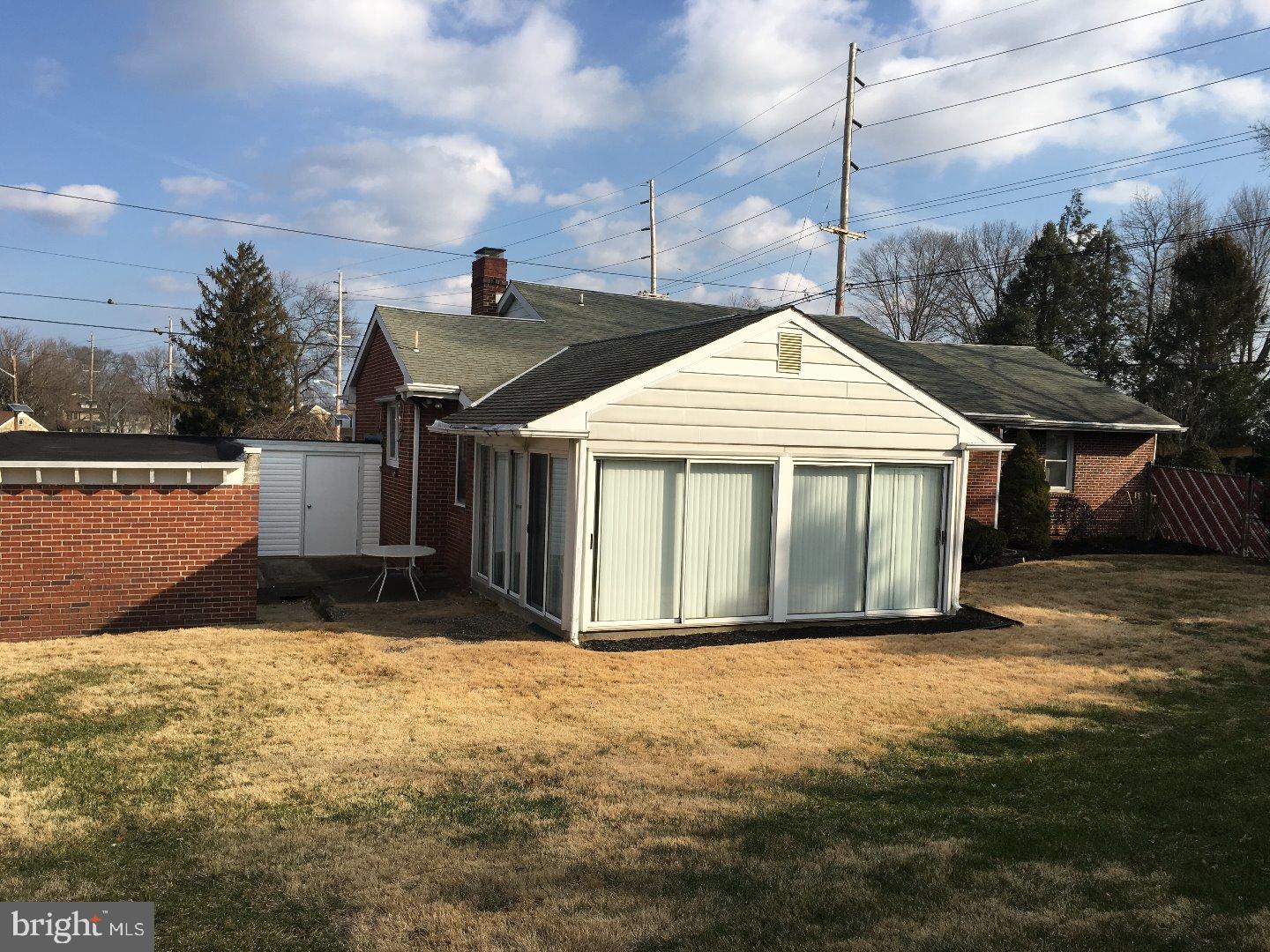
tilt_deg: -3.6
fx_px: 1064
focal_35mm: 29
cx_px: 635
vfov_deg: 48.2
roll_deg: -2.4
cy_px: 476
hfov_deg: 61.7
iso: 25
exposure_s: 1/1637
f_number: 2.2
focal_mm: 4.15
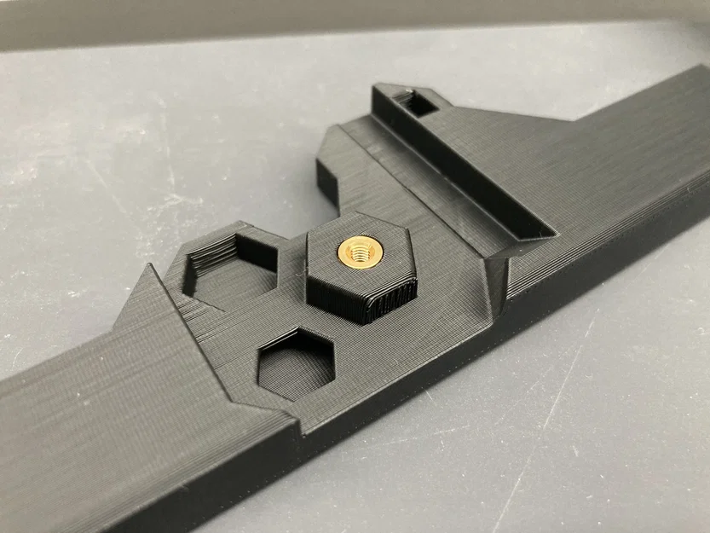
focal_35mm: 28
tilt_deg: -46.9
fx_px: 574
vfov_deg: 49.8
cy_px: 266
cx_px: 355
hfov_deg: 63.4
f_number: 1.8
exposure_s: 1/40
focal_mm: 3.99
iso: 320
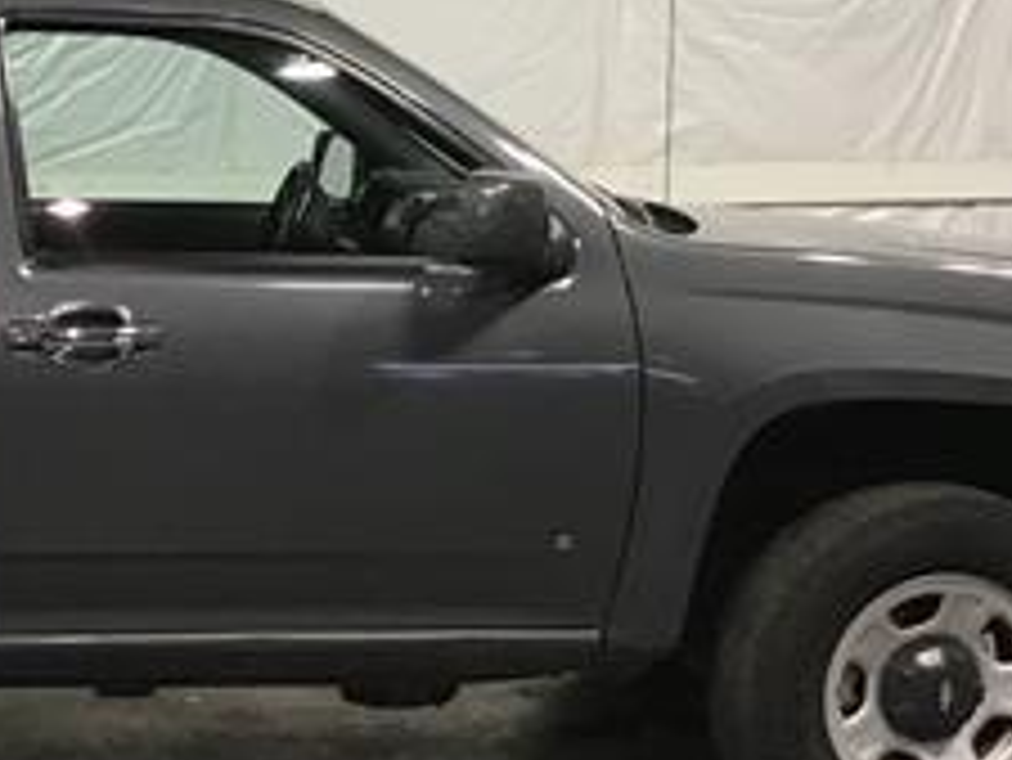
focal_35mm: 88
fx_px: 2574
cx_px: -67
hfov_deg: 21.3
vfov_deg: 16.8
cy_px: 486
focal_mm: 3.3
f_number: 2.4
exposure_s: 1/30
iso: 80
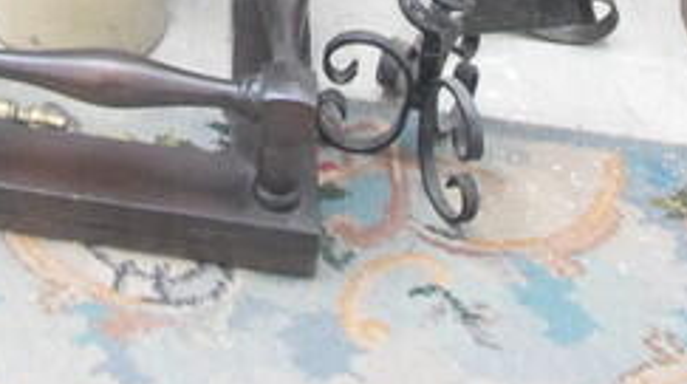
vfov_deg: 11.5
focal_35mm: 86
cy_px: -538
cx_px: -62
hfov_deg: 23.3
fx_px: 1569
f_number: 5
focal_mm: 13
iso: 4500
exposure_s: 1/60
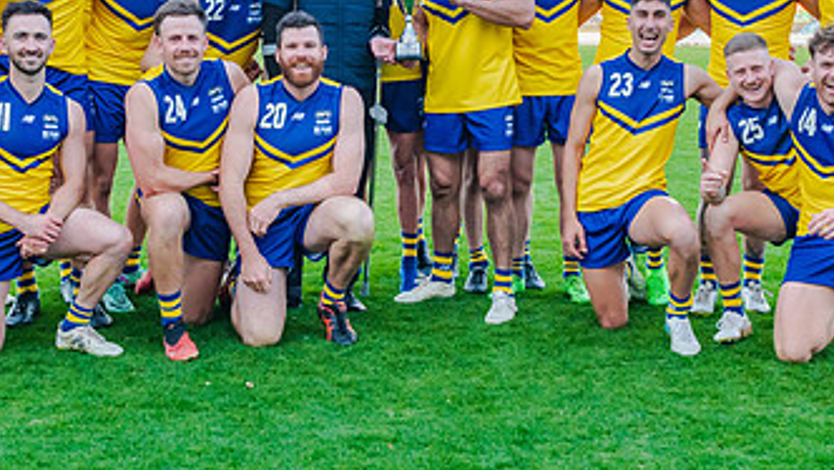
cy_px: 114
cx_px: 437
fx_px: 1217
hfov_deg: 37.8
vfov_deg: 21.7
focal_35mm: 55
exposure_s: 1/125
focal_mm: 20
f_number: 8
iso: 800
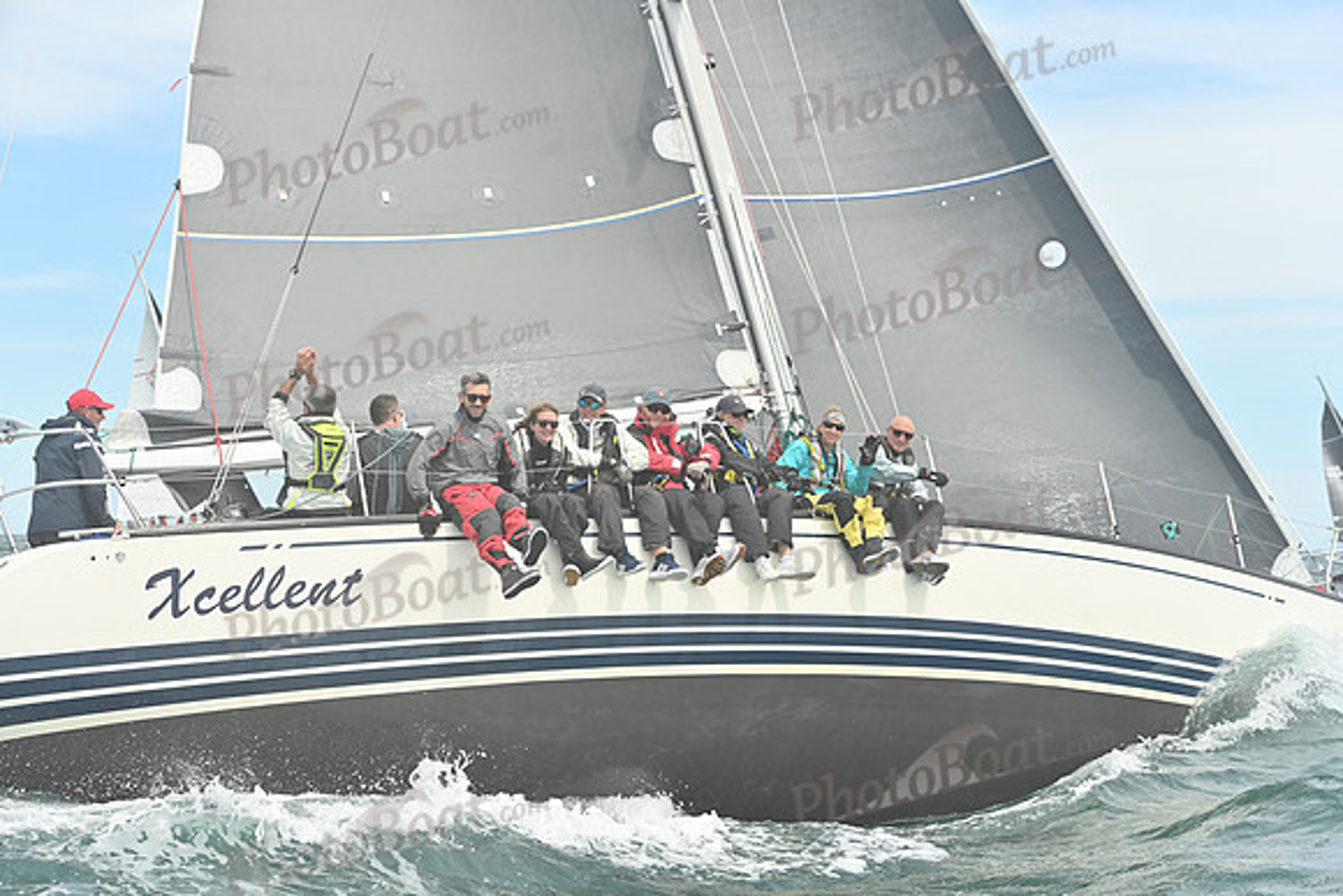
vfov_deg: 19.5
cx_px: 672
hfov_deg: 28.8
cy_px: 448
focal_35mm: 70
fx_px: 2612
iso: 320
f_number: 5.6
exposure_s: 1/1250
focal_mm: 70
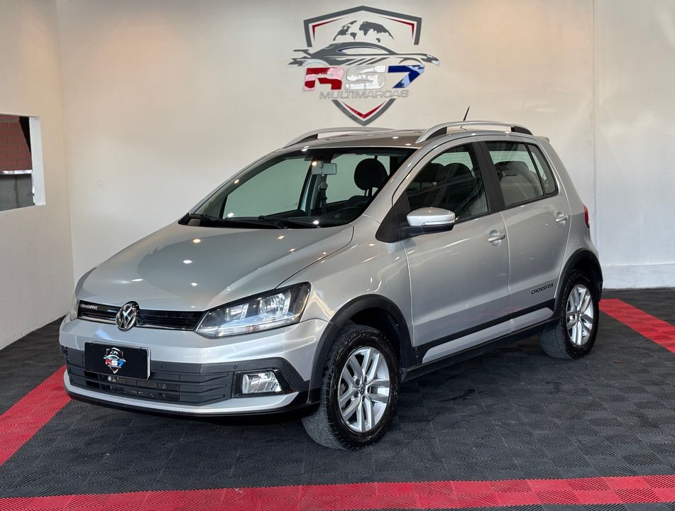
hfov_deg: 36.7
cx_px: 338
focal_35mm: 52
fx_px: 1017
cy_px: 256
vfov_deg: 28.2
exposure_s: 1/262
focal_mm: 5.96
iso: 32
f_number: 1.6
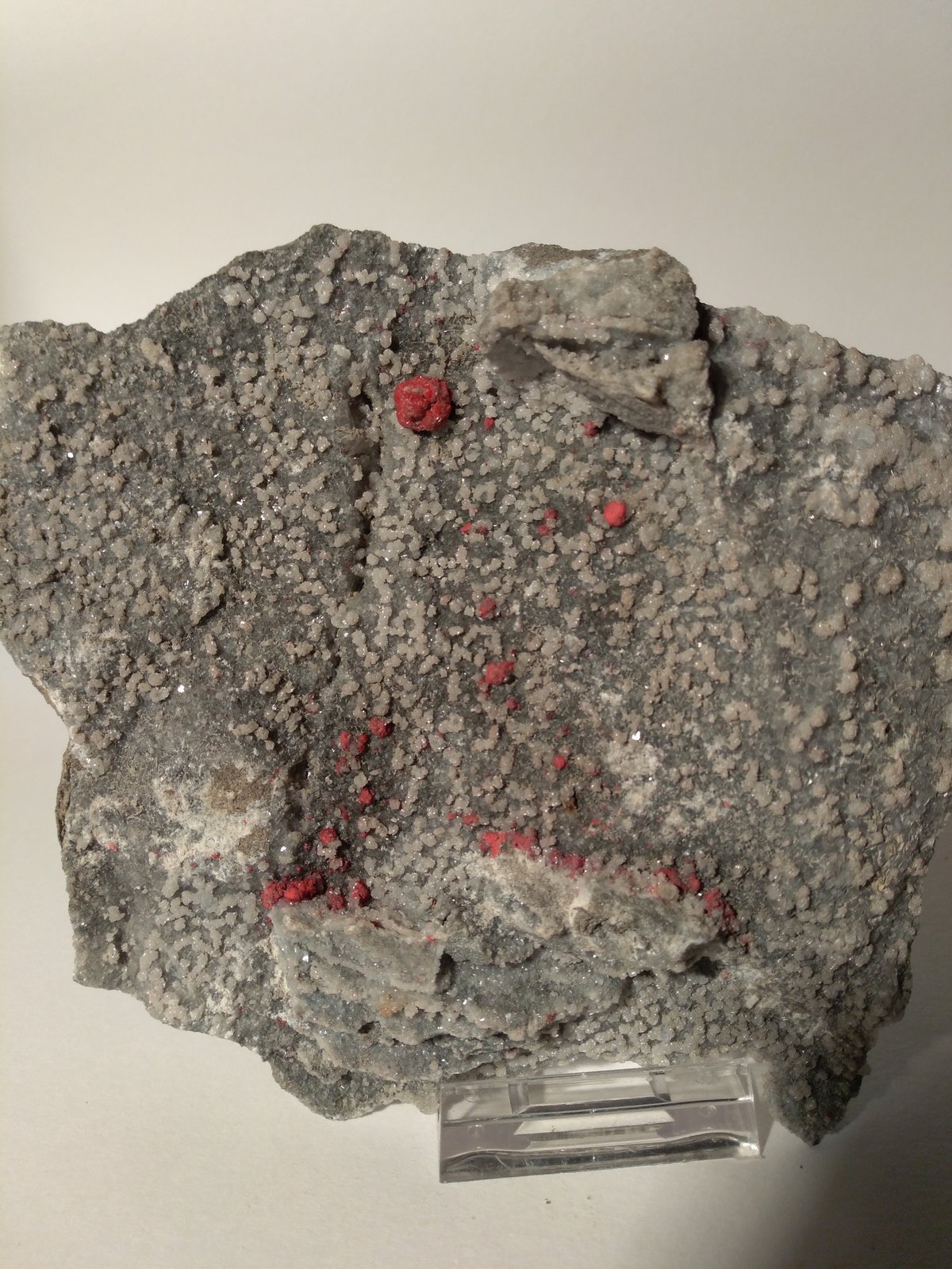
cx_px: 476
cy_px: 634
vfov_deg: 67.3
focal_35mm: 26
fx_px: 953
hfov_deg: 53.1
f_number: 2
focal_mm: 3.54
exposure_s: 1/50
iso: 101
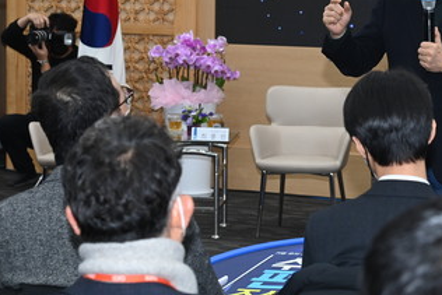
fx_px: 1634
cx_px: 366
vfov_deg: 10.3
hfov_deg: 15.3
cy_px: 27
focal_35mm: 133
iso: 2000
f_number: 7.1
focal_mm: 70
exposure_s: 1/250
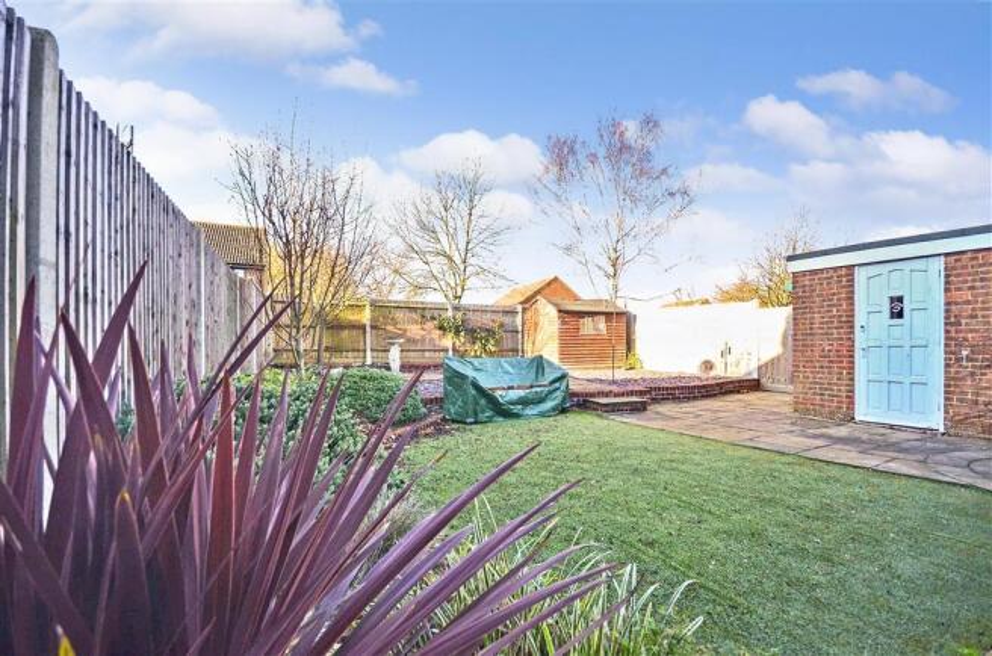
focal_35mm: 15
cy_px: 328
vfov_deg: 77.0
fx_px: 412
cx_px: 496
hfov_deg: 100.5
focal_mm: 10
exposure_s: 1/200
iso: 640
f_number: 8
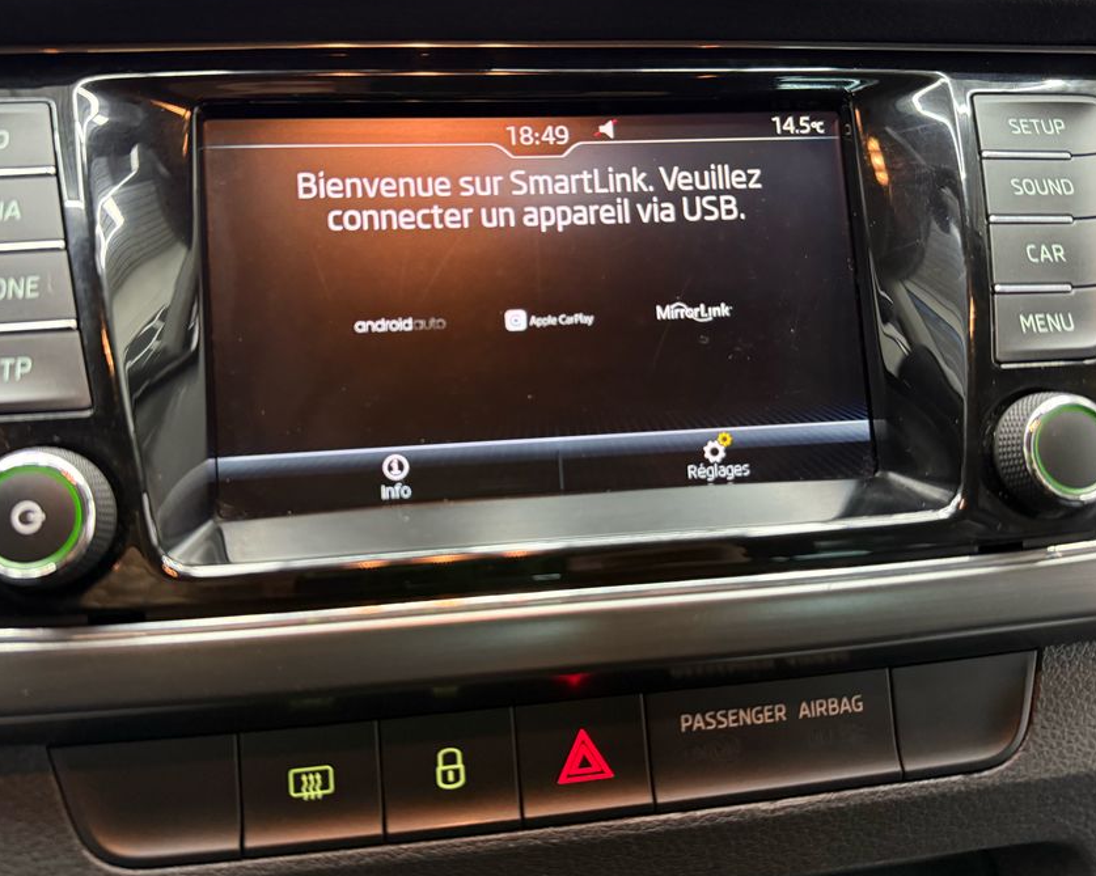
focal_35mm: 28
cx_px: 522
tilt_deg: -24.3
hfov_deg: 62.2
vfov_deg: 51.4
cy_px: 393
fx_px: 908
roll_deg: -1.7
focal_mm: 6.76
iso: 640
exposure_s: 1/52
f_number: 1.78
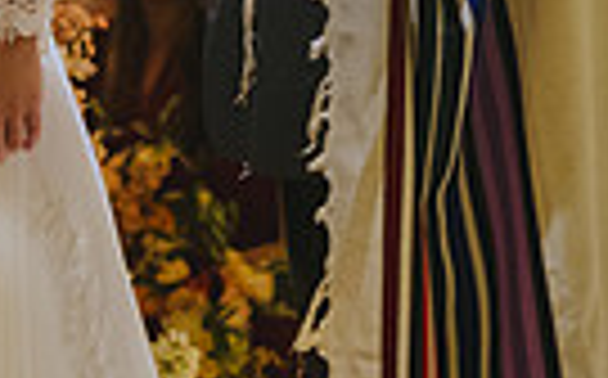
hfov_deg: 6.2
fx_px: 5627
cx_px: -41
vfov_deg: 3.8
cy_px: -81
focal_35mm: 340
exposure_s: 1/160
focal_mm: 100
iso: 2000
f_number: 2.8
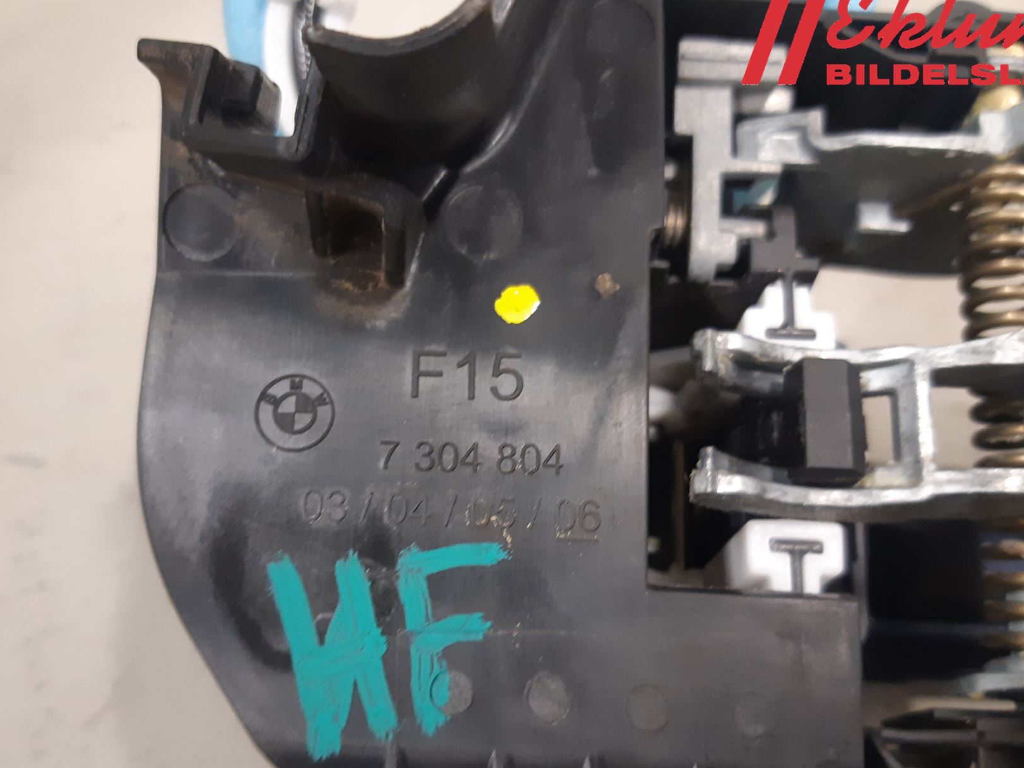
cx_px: 481
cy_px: 465
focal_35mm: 33
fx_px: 976
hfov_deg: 55.3
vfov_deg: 42.7
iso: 250
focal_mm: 3.93
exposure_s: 1/33
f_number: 1.7
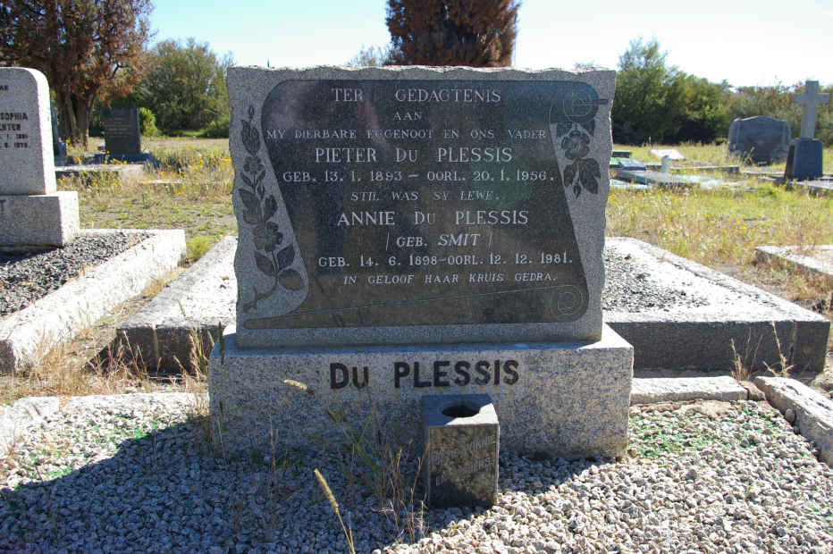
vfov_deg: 38.3
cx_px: 416
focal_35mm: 34
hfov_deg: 55.1
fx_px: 798
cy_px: 277
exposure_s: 1/180
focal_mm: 23
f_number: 8
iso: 200
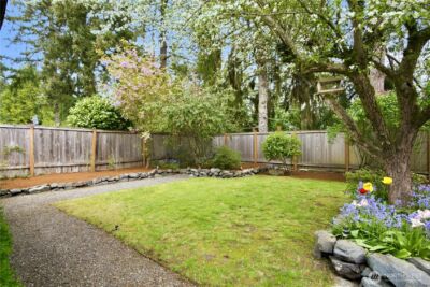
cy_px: 144
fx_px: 203
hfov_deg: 93.3
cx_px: 215
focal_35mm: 17
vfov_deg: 70.5
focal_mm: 17
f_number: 9
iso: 400
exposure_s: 1/100
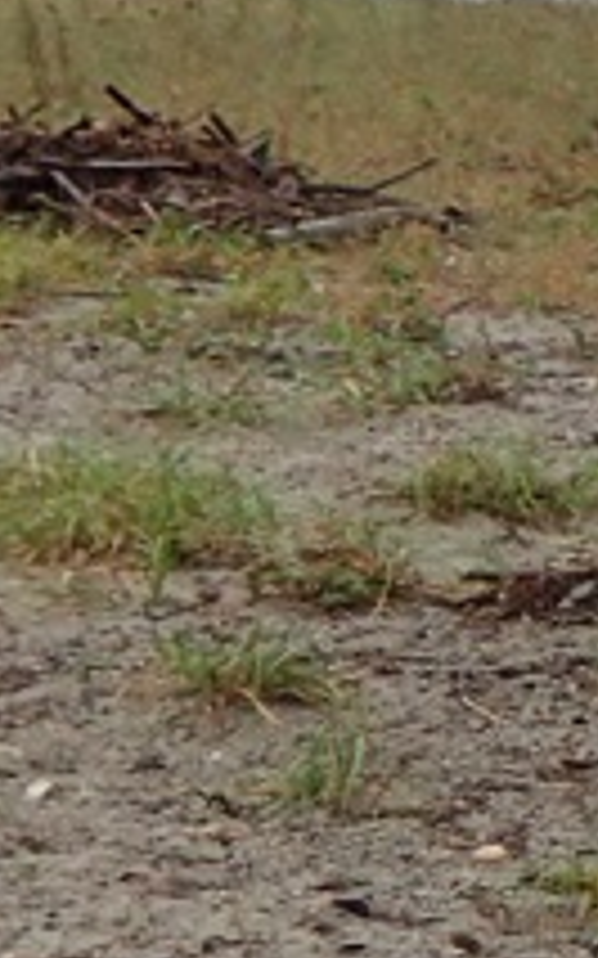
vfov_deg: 5.0
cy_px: 612
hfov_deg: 3.0
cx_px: -1533
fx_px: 11038
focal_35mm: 423
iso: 125
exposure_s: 1/160
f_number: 4.5
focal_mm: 15.41
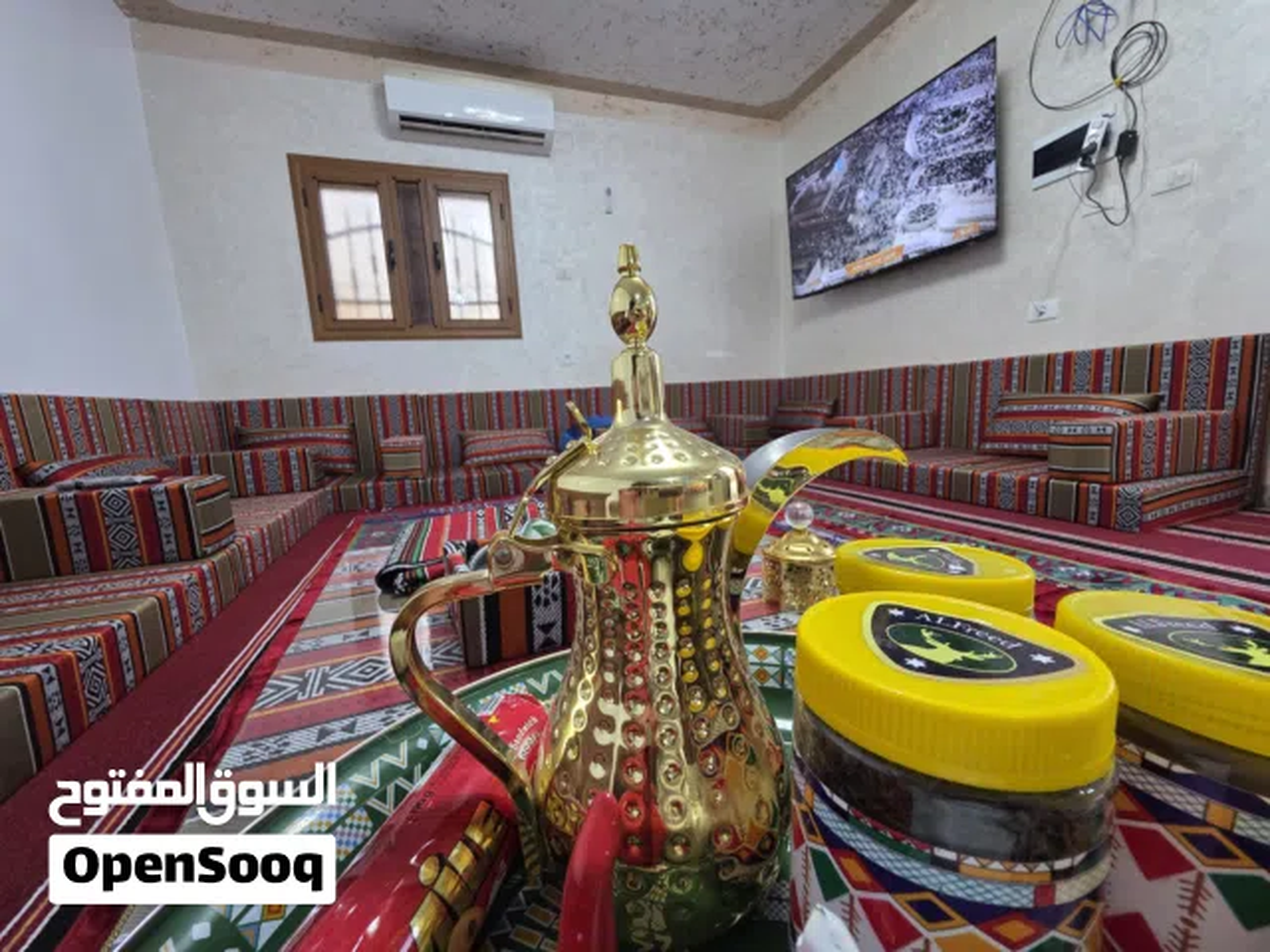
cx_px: 635
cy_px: 476
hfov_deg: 106.2
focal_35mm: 13
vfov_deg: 89.9
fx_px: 477
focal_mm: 2.2
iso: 200
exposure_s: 1/50
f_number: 1.9
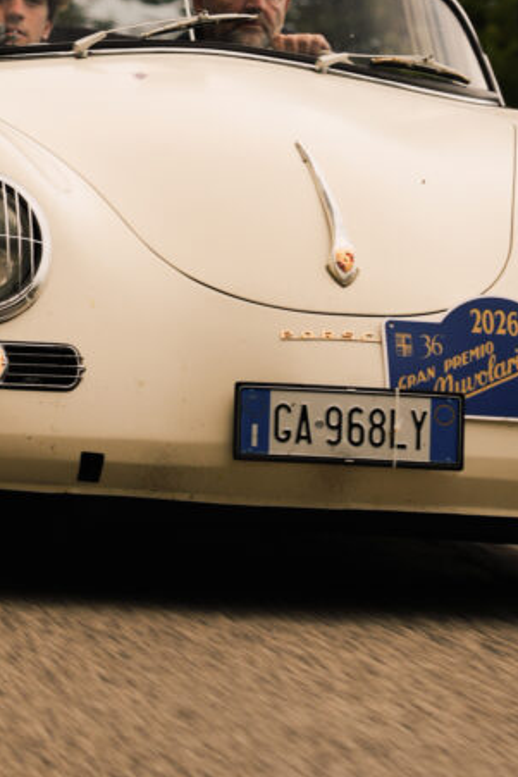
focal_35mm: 267
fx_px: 5758
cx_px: 58
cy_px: -71
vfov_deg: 7.7
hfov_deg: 5.1
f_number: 4
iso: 100
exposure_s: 1/125
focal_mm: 86
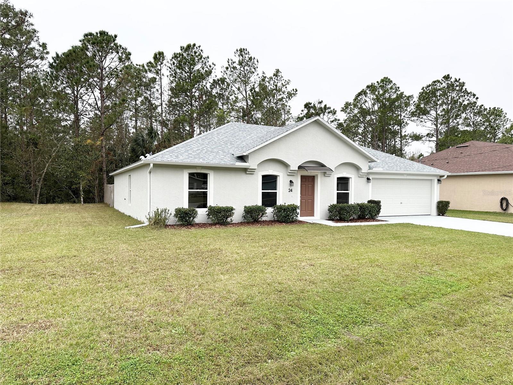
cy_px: 192
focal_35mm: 24
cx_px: 256
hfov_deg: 71.6
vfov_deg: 56.8
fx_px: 356
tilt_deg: -0.2
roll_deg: +0.1
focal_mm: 6.86
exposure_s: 1/910
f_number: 1.78
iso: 80
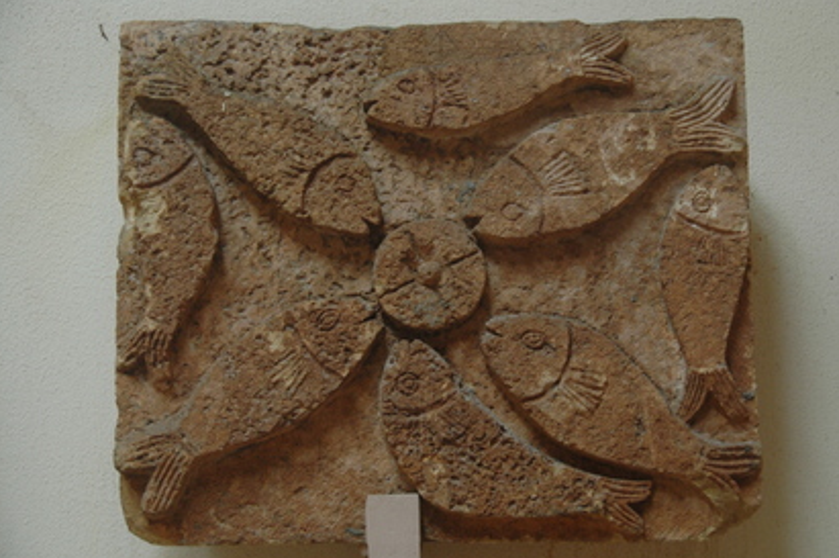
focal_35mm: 90
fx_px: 2095
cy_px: 282
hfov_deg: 22.6
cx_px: 443
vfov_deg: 15.2
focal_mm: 56
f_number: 5
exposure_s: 1/40
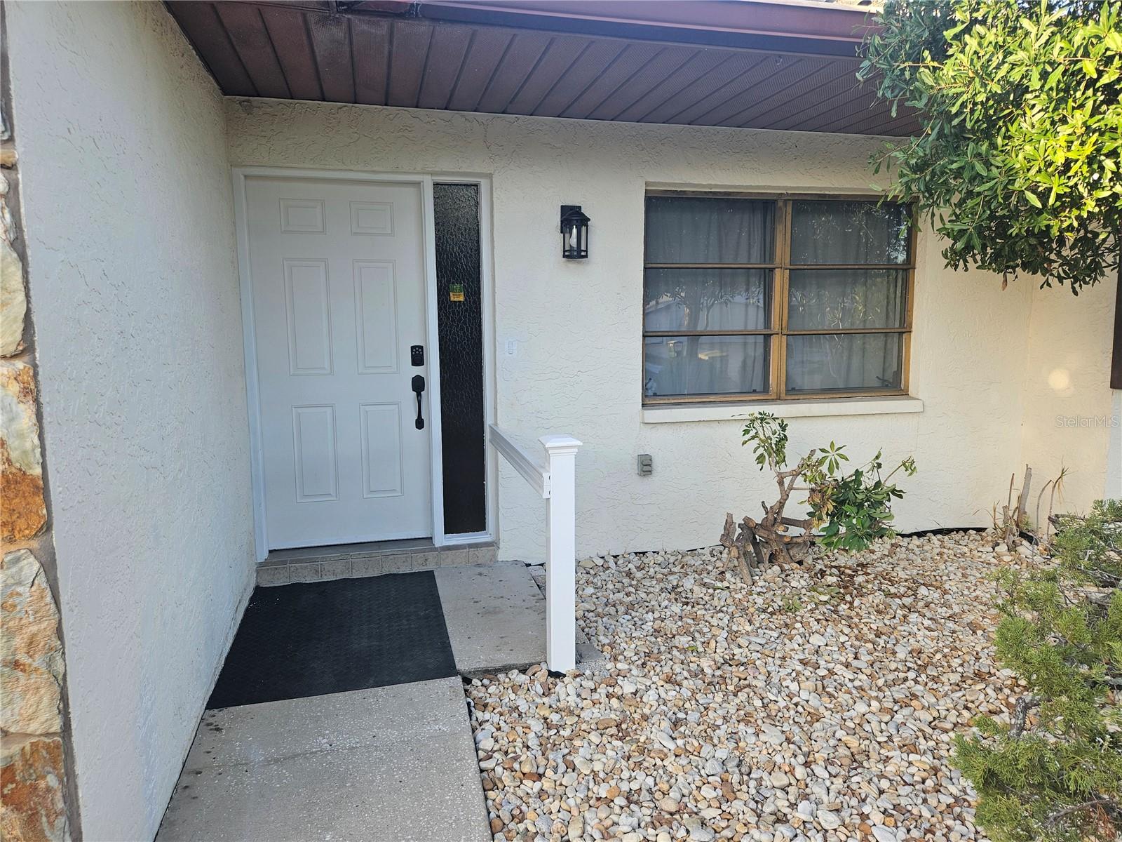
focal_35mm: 23
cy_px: 421
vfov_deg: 58.9
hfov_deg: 73.9
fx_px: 745
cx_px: 561
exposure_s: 1/207
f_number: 1.8
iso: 50
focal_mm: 5.4
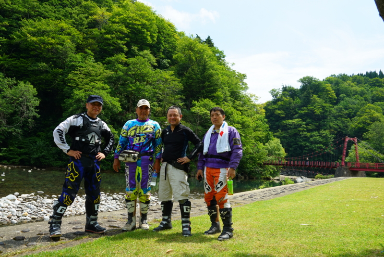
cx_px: 192
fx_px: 320
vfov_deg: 43.6
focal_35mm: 30
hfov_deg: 61.9
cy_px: 128
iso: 100
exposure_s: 1/125
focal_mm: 30
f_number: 9.5
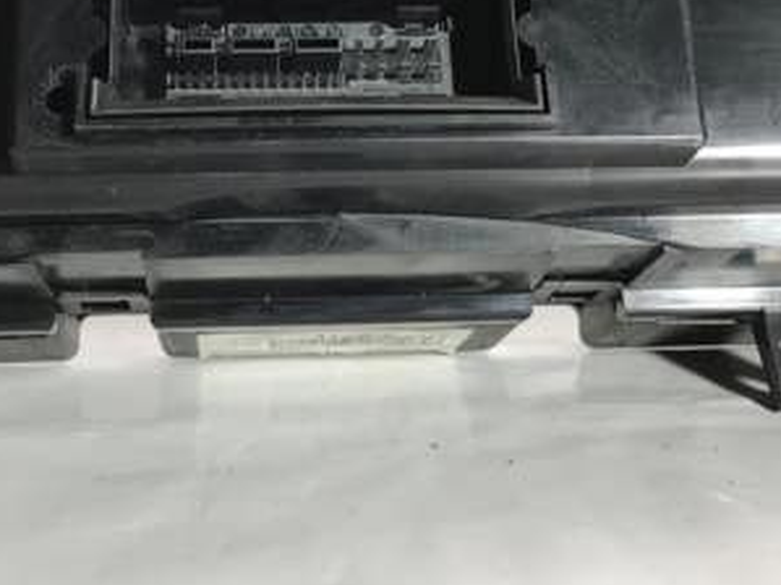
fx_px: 1353
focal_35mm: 60
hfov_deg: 32.1
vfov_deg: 23.6
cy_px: 42
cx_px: 321
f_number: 1.8
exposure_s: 1/100
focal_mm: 3.99
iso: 25
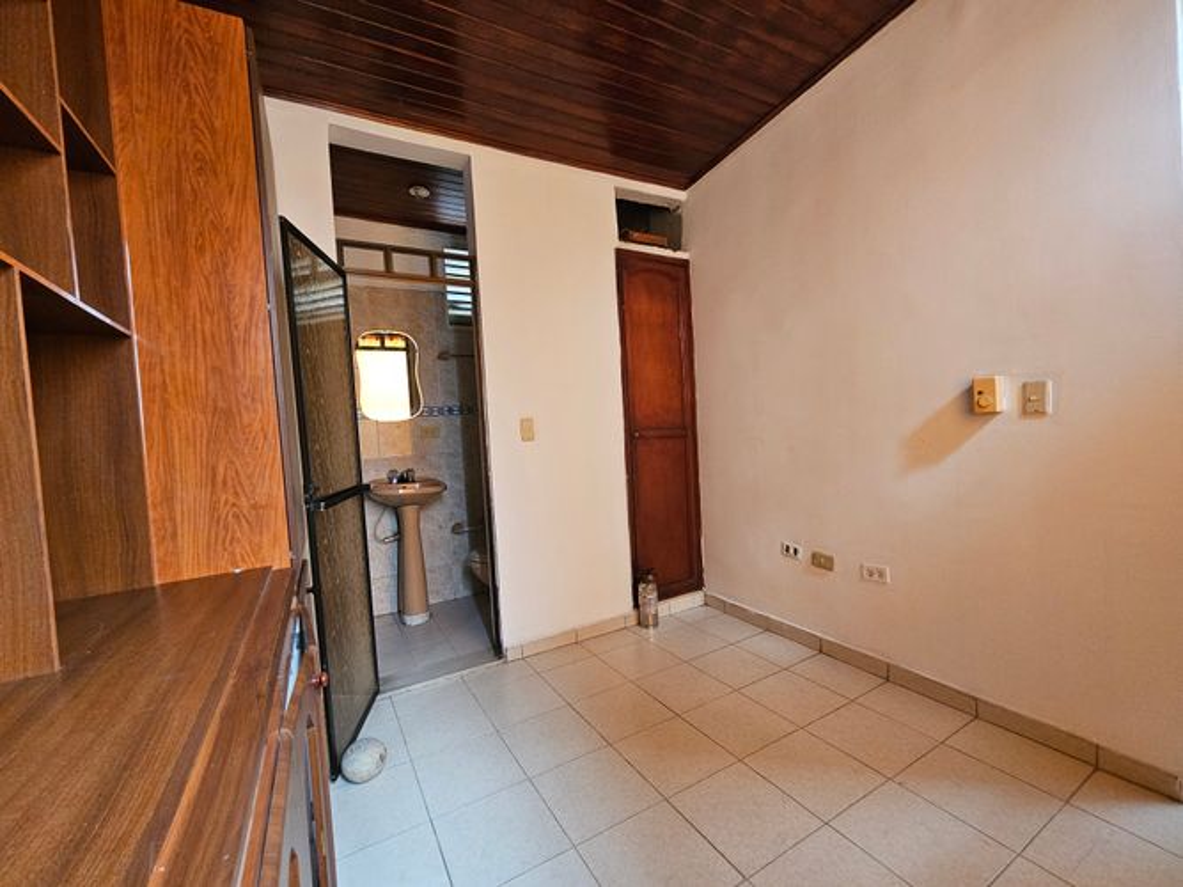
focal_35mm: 13
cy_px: 444
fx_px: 444
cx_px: 592
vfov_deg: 89.9
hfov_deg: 106.2
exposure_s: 1/60
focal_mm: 2.2
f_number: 2.2
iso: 400
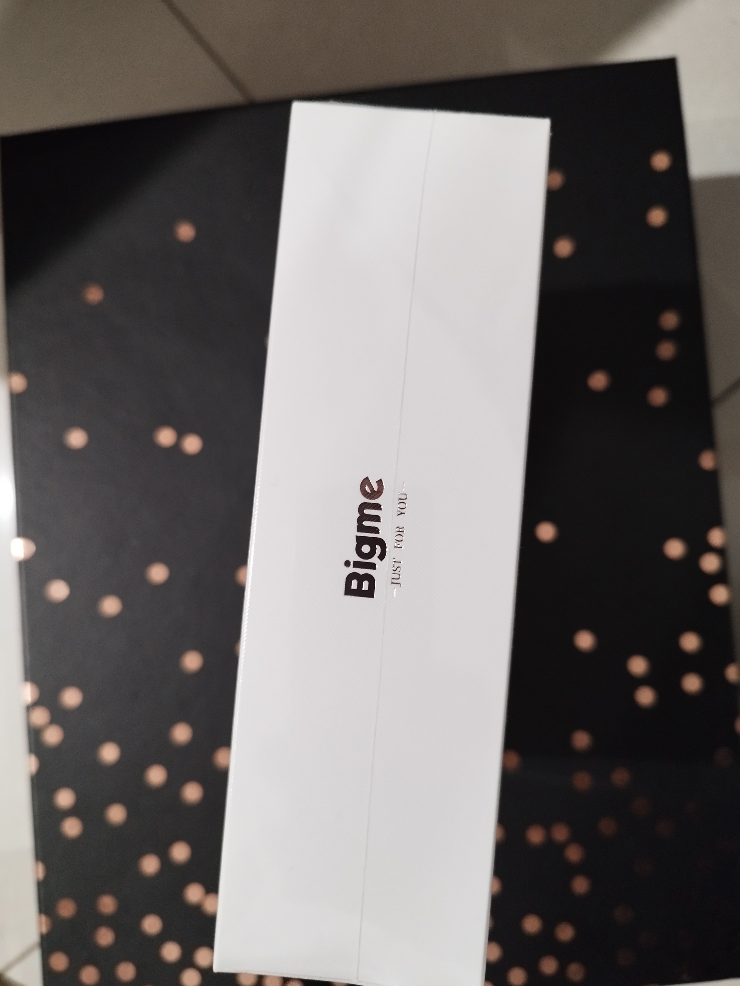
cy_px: 493
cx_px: 370
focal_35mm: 24
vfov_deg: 71.6
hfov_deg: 56.8
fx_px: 684
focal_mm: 5.89
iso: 950
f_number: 1.89
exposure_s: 1/25
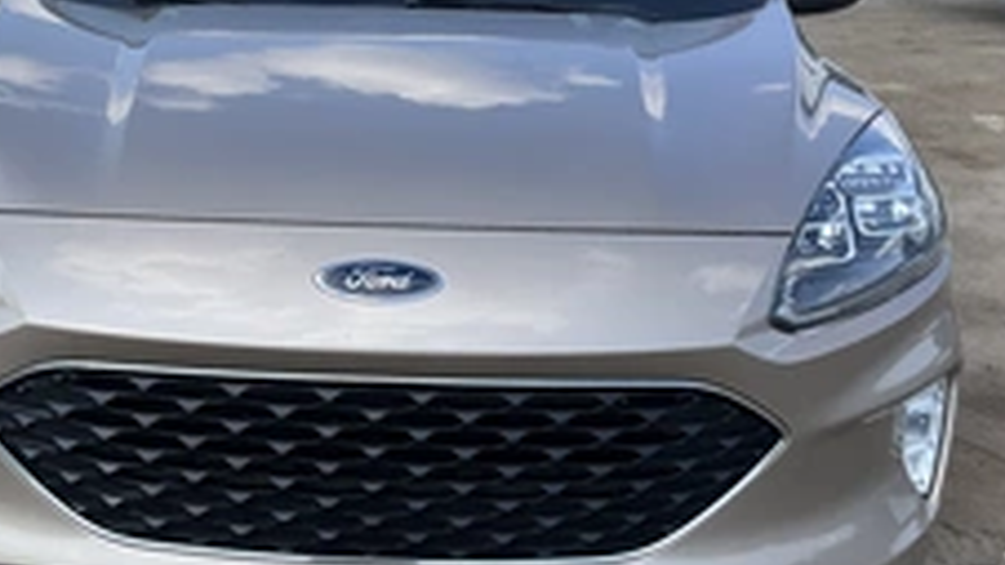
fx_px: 1492
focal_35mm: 56
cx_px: 356
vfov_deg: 21.4
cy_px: 191
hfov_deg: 36.9
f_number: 1.8
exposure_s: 1/1055
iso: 25
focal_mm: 3
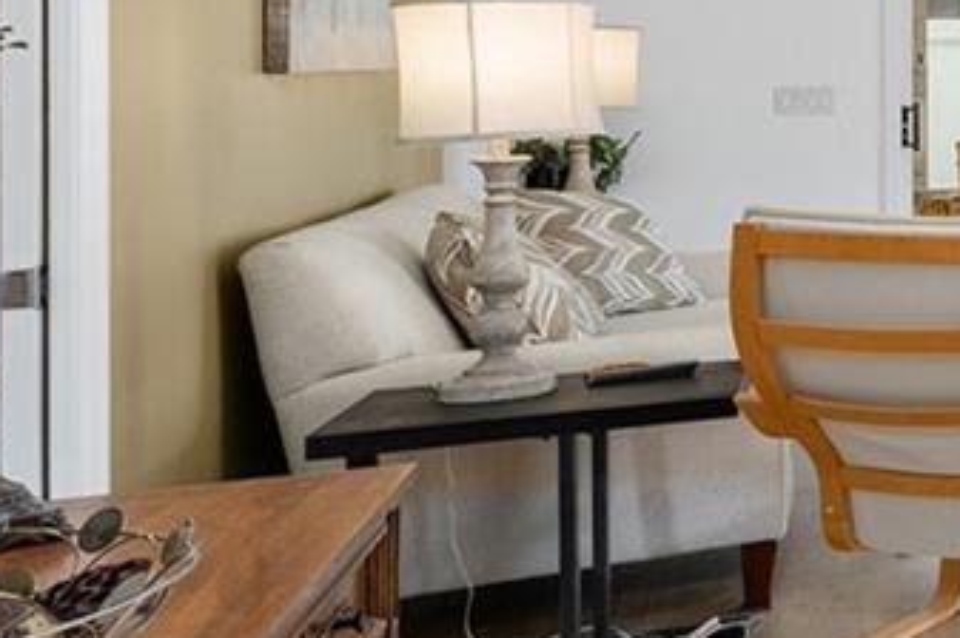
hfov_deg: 19.3
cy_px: 74
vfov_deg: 23.2
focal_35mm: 57
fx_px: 1518
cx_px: 1926
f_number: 7.1
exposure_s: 1/6
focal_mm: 12
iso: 200
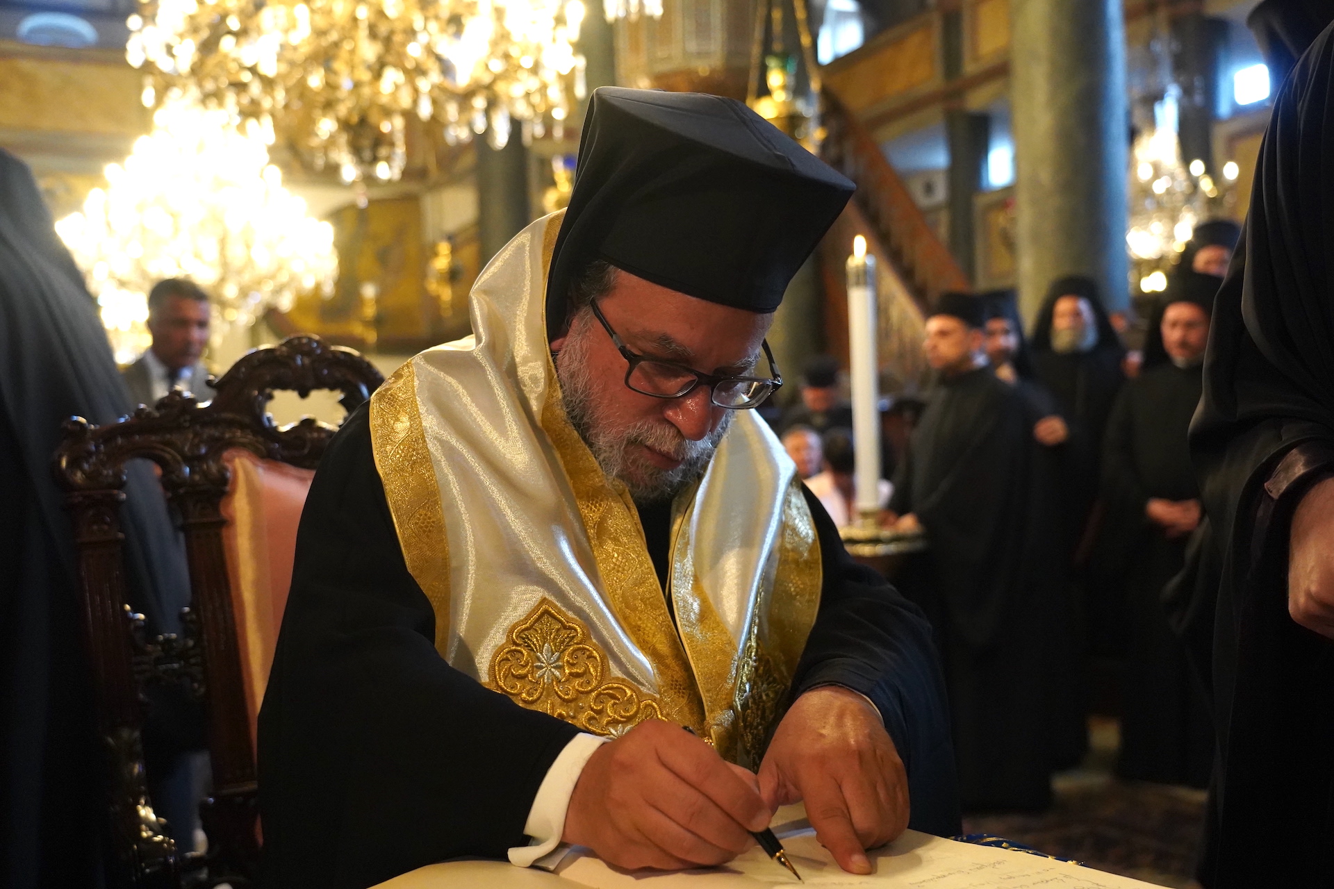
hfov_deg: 49.6
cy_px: 444
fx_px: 1445
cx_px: 667
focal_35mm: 39
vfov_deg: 34.2
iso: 8000
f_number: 4
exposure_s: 1/160
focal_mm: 39
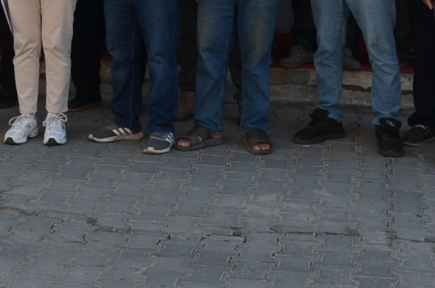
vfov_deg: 10.5
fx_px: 1508
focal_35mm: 125
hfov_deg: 16.1
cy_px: -175
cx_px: 3
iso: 100
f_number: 7.1
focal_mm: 20
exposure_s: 1/200
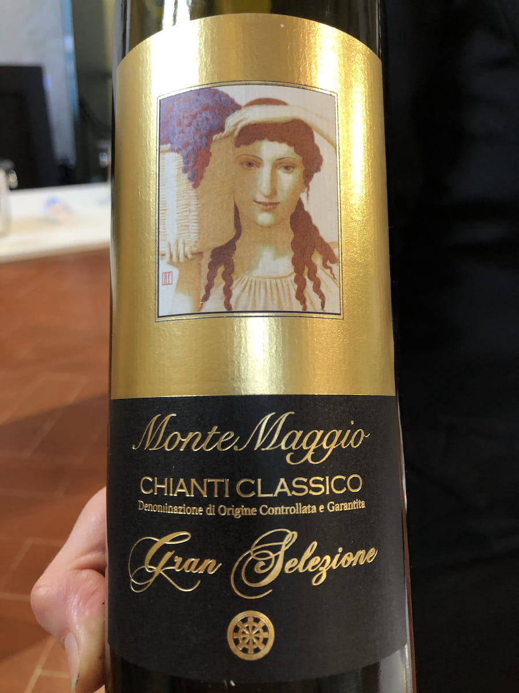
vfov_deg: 63.4
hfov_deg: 49.7
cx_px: 260
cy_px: 346
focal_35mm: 28
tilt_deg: -24.3
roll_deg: -1.9
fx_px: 560
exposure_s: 1/16
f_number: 1.8
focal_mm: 4
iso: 40
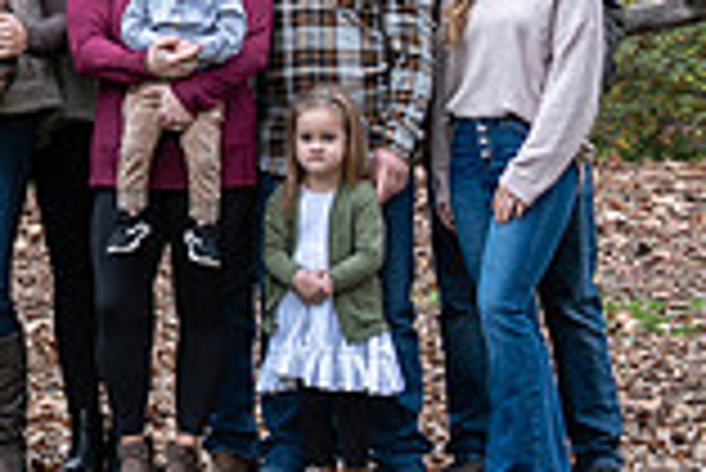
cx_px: -459
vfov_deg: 3.6
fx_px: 7400
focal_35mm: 377
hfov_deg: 5.4
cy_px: -160
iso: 200
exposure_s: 1/125
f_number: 4
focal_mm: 102
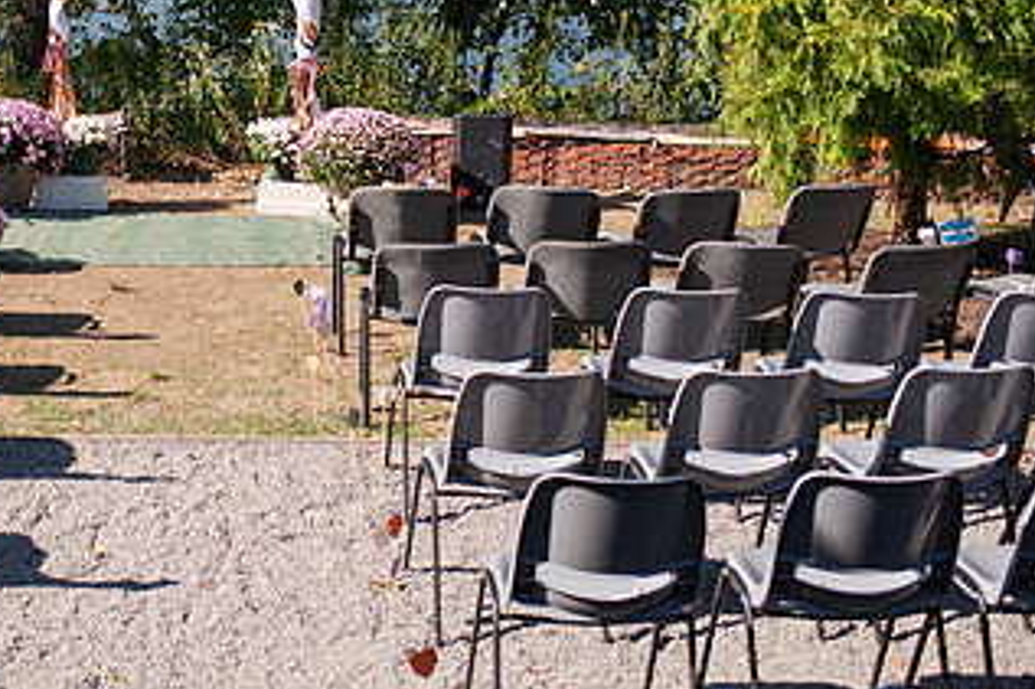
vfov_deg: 21.0
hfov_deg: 30.5
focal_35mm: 64
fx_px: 1839
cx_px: 167
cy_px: 173
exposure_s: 1/1250
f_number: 3.2
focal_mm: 35
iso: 140
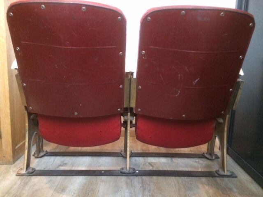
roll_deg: -1.9
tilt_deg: -10.1
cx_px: 132
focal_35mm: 29
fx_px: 220
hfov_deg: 61.7
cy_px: 98
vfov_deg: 48.2
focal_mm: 4.15
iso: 320
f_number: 2.2
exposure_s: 1/17
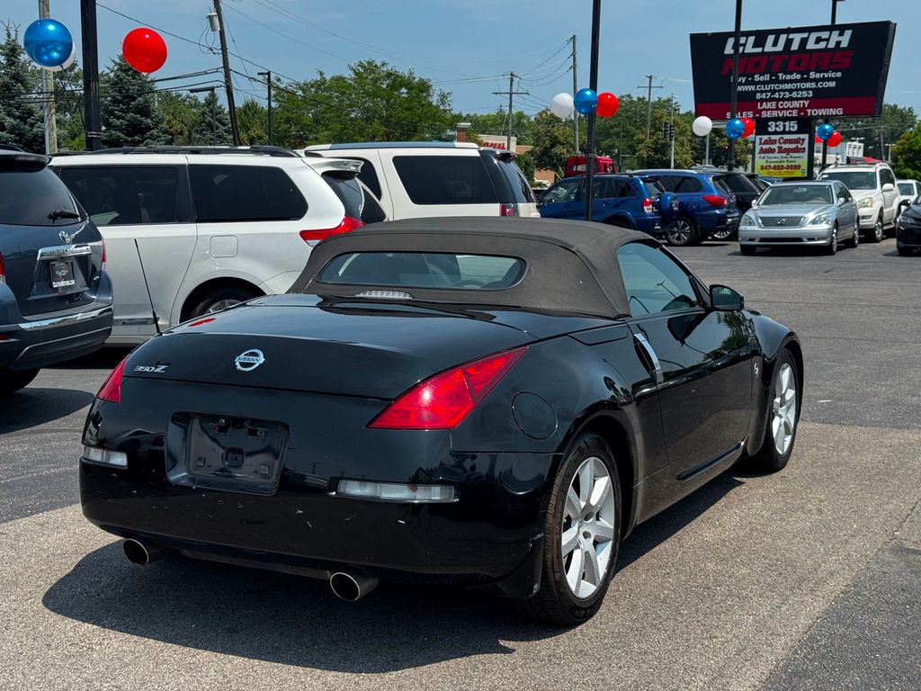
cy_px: 346
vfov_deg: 30.3
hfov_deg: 39.7
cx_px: 460
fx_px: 1277
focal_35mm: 48
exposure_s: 1/3096
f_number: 1.78
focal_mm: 6.76
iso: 64
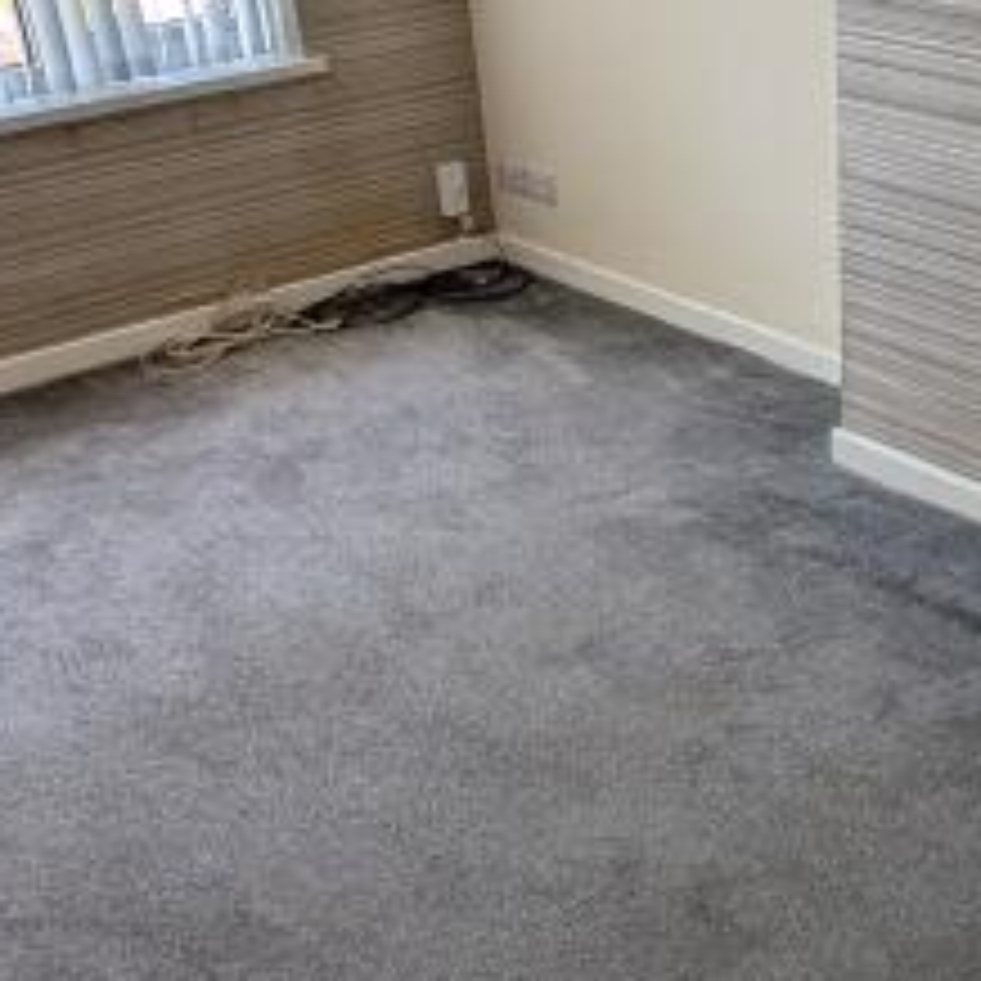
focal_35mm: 50
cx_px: 810
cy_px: 794
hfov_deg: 32.9
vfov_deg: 33.0
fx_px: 1603
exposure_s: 1/247
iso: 53
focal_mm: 2.02
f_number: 1.7
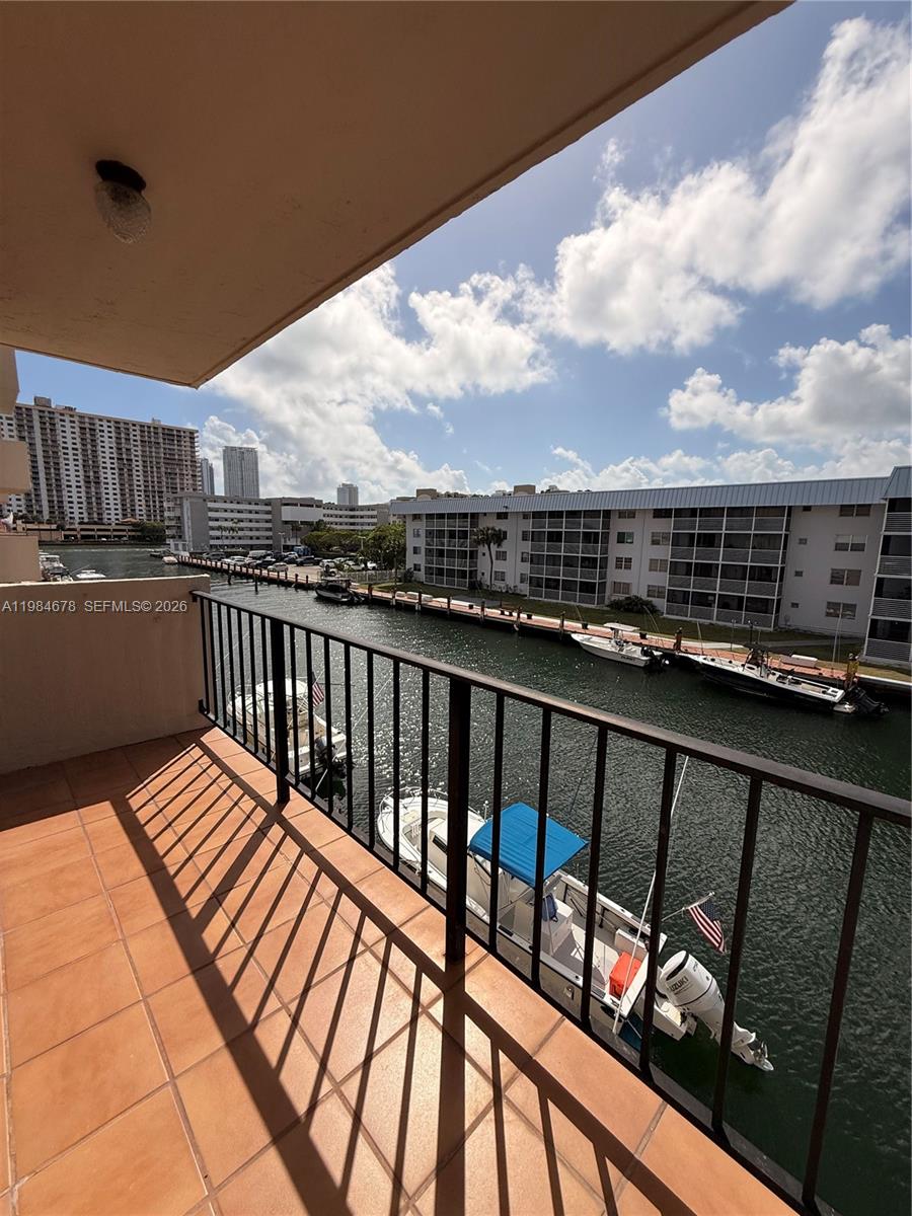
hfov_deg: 85.7
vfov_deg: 102.1
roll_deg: -2.3
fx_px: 492
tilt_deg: -7.4
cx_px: 456
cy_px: 608
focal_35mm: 14
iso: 50
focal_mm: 2.22
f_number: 2.2
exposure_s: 1/6173
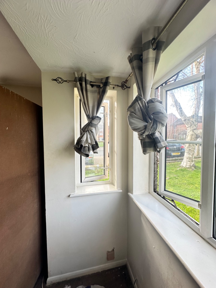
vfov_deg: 102.1
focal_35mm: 14
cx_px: 108
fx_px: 116
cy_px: 144
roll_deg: -1.3
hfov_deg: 85.7
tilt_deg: -1.4
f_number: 2.2
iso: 80
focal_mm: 2.22
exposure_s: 1/99
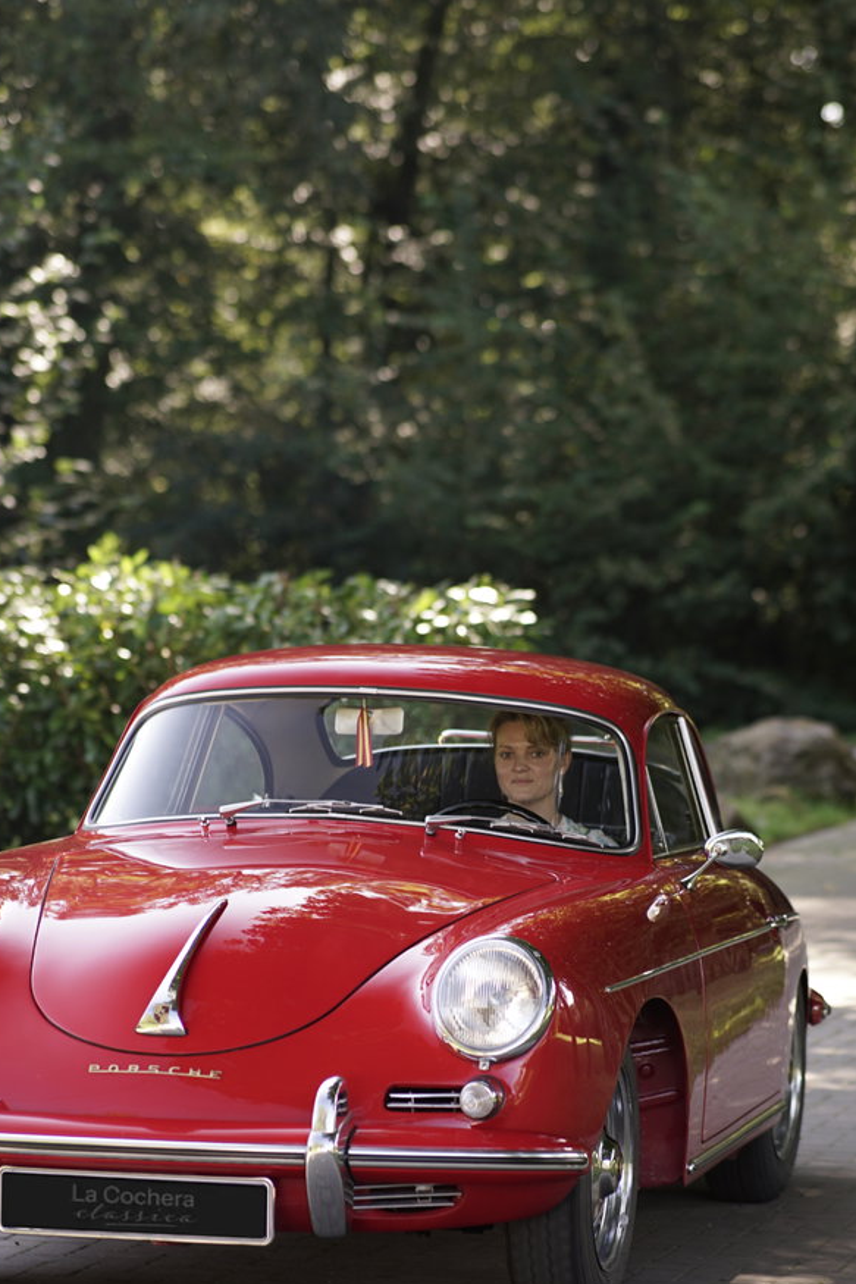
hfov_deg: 12.2
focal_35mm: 112
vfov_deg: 18.2
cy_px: 798
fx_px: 3993
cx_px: 330
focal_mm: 85
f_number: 2.2
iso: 200
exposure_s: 1/200
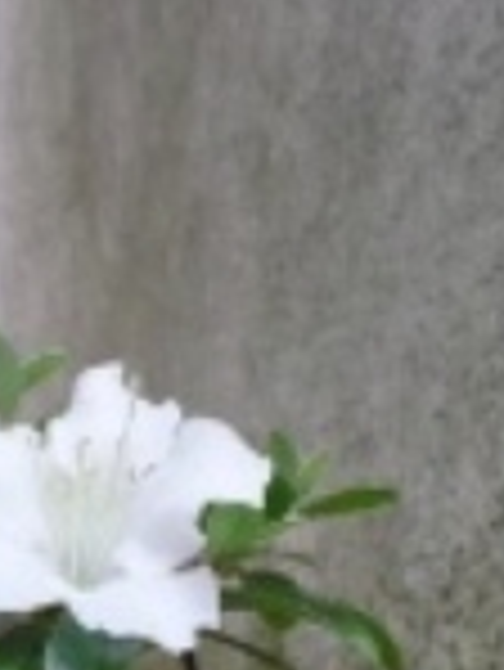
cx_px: 50
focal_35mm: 84
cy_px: 926
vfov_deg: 20.7
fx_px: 1628
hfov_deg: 17.3
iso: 200
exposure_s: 1/30
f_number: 3.3
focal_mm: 4.6
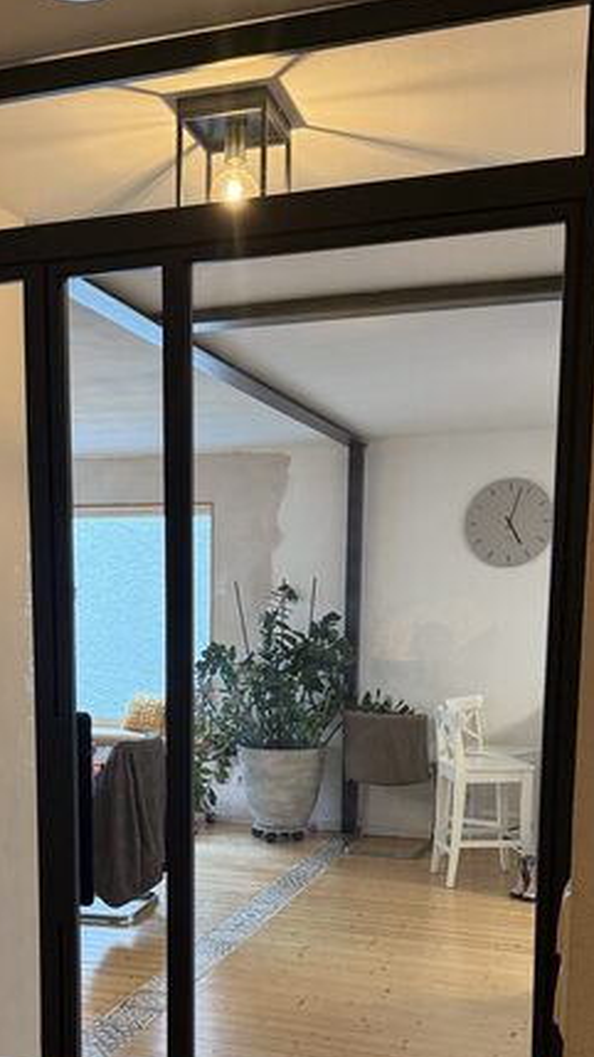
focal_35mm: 39
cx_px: 212
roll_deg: -0.3
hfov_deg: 30.2
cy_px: 739
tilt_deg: -8.2
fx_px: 1093
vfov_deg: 50.3
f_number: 1.78
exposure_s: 1/100
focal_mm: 6.76
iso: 400
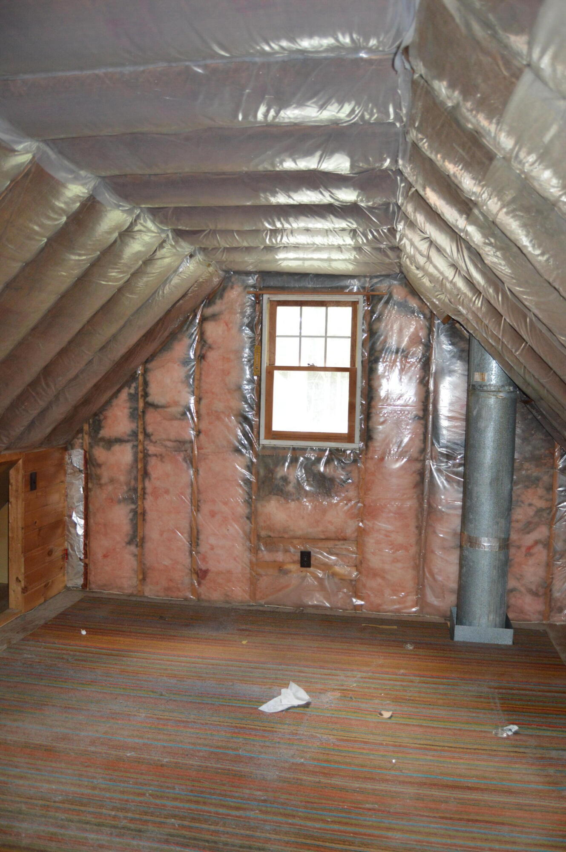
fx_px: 638
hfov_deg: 47.8
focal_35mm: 27
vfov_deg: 67.4
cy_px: 426
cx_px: 283
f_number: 3.5
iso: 900
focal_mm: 18
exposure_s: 1/60
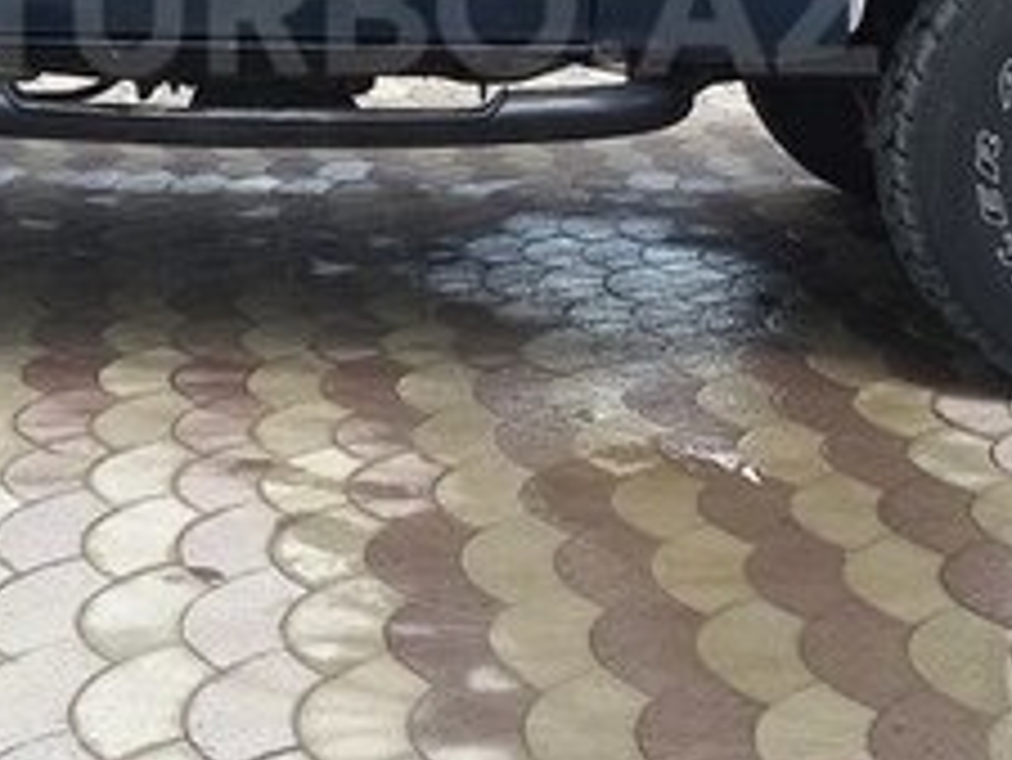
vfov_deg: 15.9
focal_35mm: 91
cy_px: 7
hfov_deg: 21.5
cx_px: 418
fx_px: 2662
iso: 50
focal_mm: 3.3
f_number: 2.2
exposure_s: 1/434
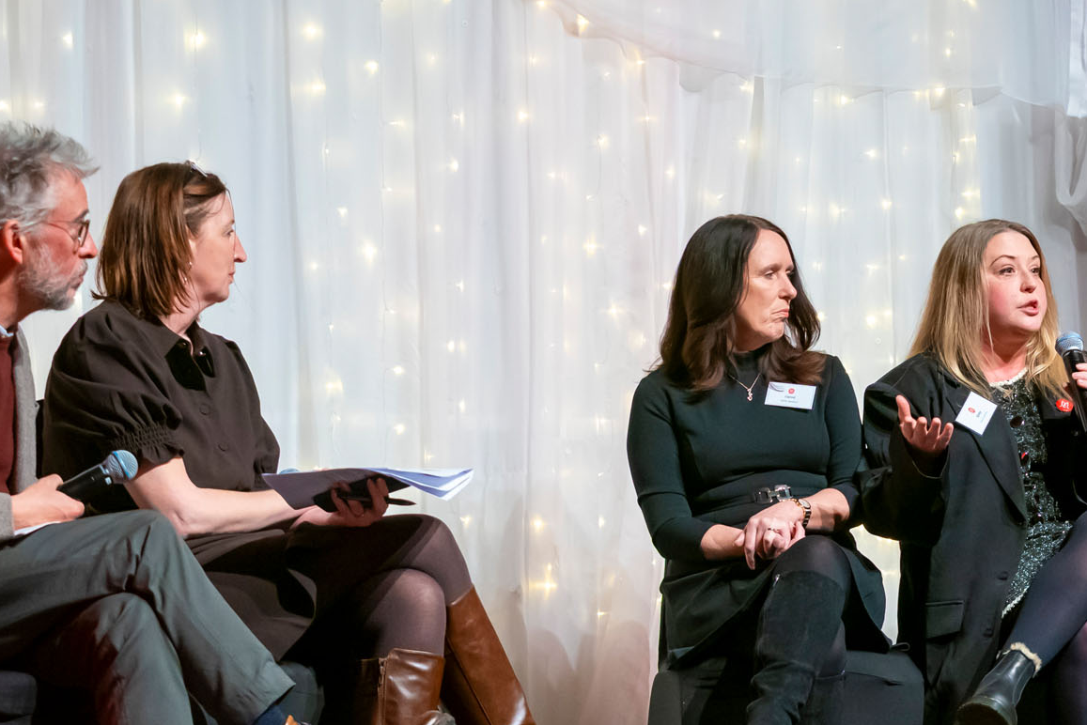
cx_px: 741
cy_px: 491
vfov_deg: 10.8
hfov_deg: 16.1
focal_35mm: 127
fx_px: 3835
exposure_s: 1/100
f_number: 4
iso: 3200
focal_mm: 70
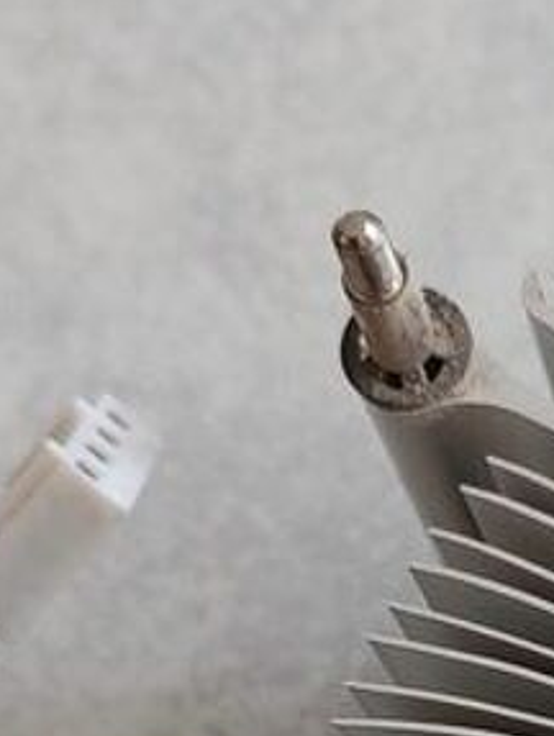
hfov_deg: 12.3
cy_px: 955
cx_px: 762
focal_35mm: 116
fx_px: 2470
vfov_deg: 16.1
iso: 64
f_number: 1.8
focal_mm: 5.23
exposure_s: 1/100
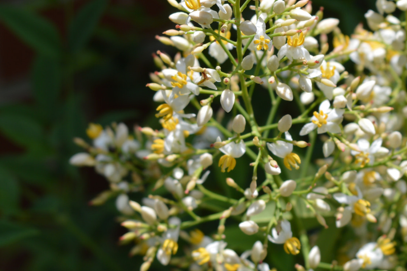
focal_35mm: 143
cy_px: 156
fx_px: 1615
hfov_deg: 14.3
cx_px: 299
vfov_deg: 9.6
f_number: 8
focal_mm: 52
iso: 100
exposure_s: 1/200
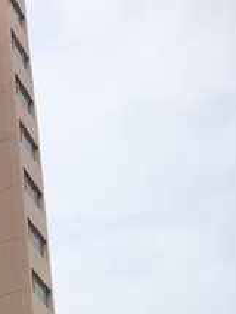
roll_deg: +1.4
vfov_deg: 17.5
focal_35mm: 98
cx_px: -158
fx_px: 890
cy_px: 506
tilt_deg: +17.3
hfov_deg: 13.8
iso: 25
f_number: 2.2
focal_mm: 4.15
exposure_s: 1/999
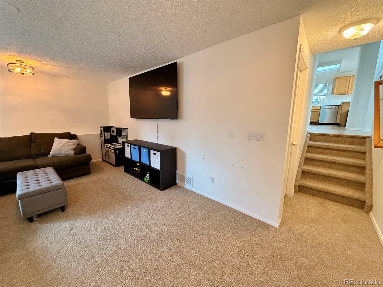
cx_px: 192
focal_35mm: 14
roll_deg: -0.7
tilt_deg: -9.4
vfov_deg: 85.7
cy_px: 144
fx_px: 155
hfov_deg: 102.1
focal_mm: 2.22
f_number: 2.2
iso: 200
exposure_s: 1/60
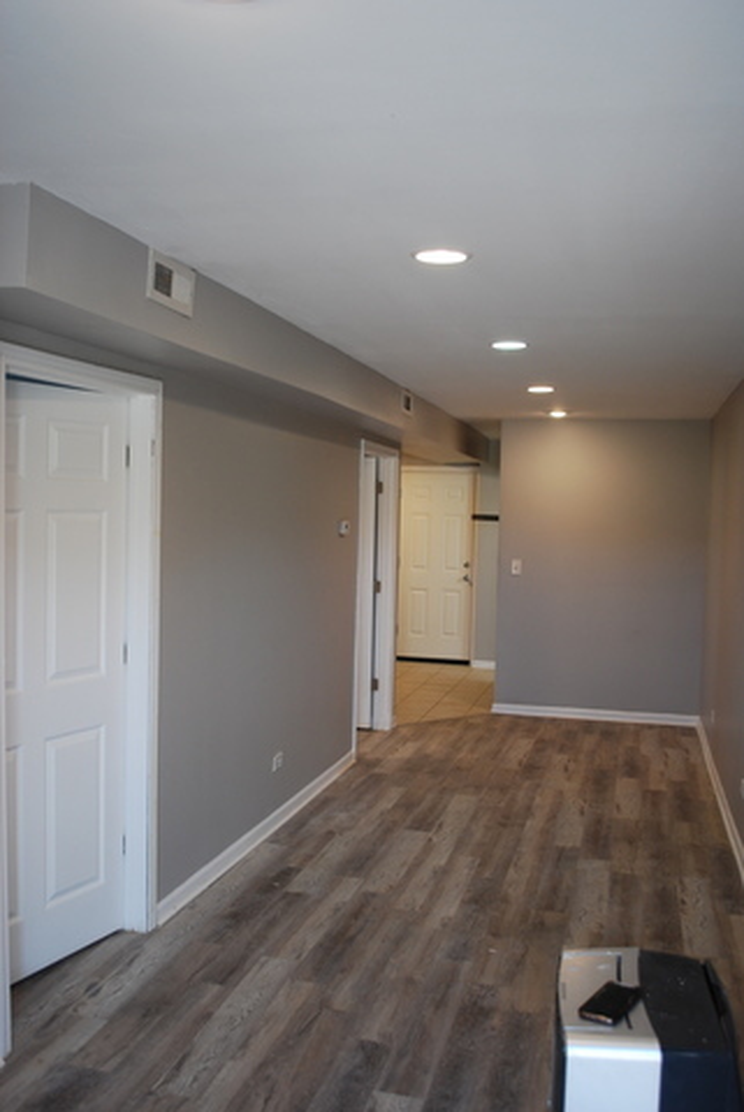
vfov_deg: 57.2
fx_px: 1021
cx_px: 372
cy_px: 556
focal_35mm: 33
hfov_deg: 40.0
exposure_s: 1/30
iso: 320
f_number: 4
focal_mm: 22
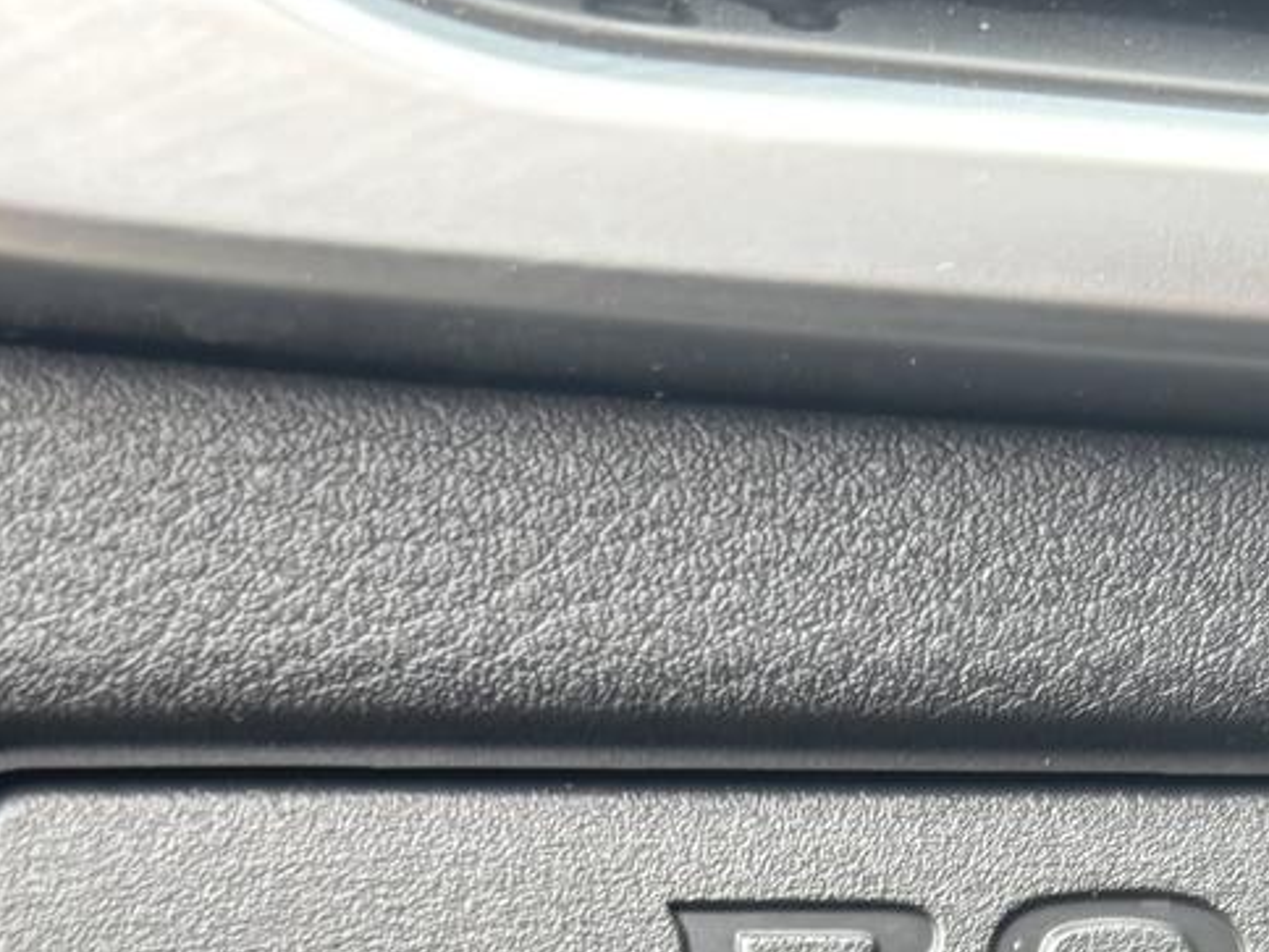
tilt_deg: -16.2
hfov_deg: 22.3
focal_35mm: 86
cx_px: 1083
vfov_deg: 15.6
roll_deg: -1.5
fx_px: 3153
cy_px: 1479
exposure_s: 1/121
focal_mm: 5.96
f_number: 1.6
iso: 125
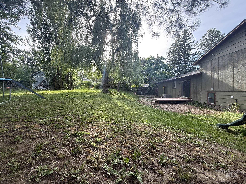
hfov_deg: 102.1
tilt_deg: -1.0
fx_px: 99
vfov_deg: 85.7
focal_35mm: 14
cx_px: 123
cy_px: 92
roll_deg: -0.3
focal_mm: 2.22
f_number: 2.2
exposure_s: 1/238
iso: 64
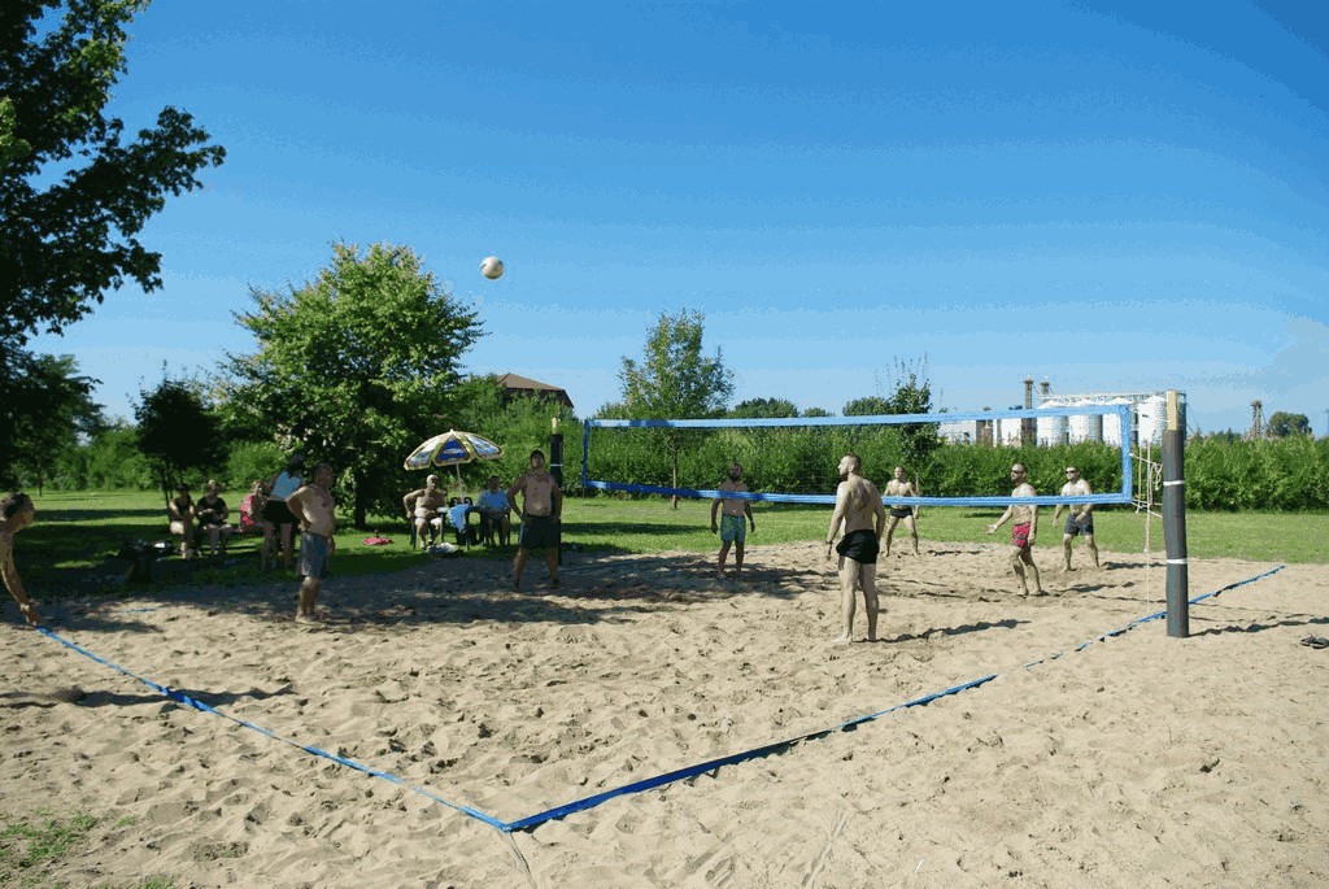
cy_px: 444
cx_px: 664
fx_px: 998
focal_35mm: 27
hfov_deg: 67.3
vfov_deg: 48.0
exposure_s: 1/250
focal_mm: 18
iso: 100
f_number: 6.7
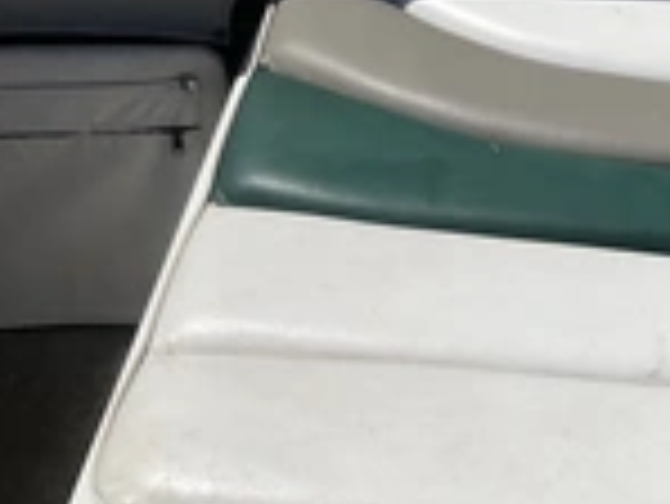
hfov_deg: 23.2
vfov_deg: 18.8
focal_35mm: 78
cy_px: 364
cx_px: 778
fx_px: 1511
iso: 25
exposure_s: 1/5263
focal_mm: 3
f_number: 1.8
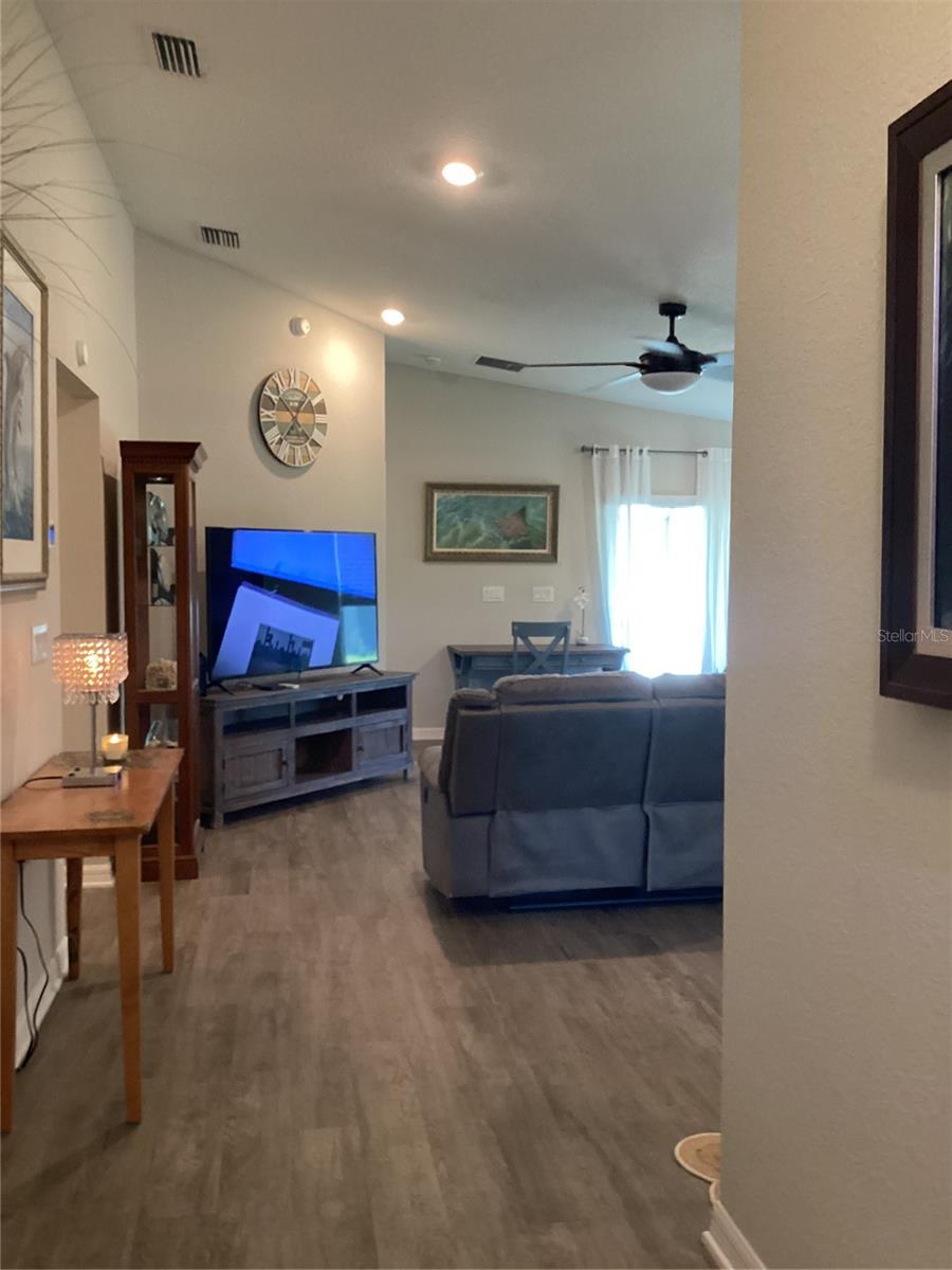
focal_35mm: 31
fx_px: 1137
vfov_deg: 58.4
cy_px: 635
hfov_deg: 45.4
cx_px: 476
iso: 400
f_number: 2.4
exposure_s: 1/60
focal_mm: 3.3
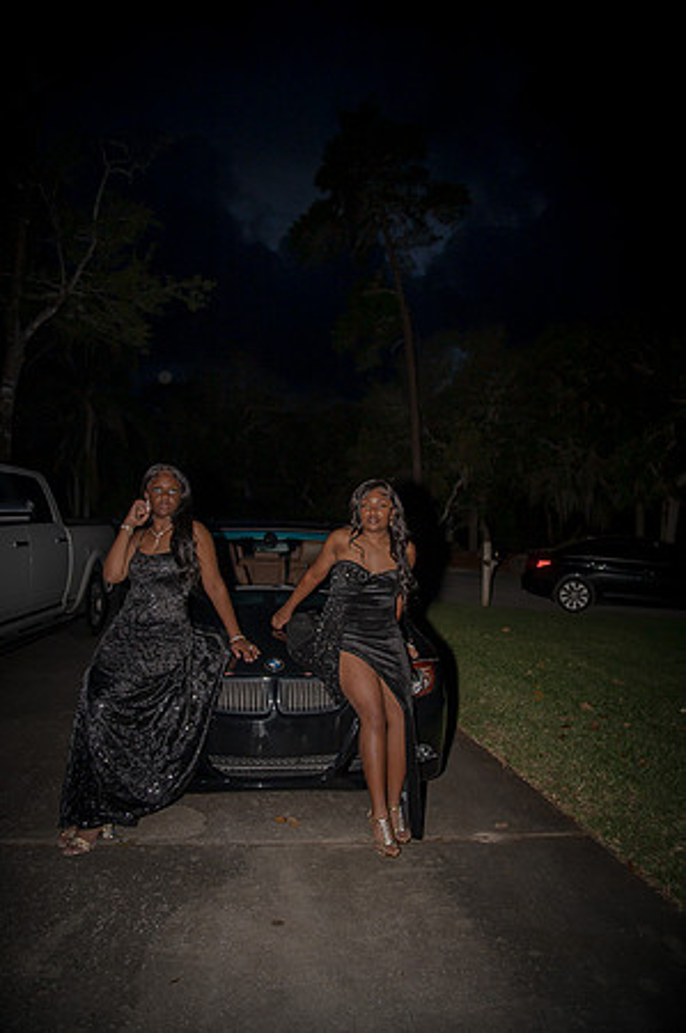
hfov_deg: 53.0
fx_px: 688
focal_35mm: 24
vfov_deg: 73.8
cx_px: 343
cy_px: 516
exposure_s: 1/160
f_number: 4
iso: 640
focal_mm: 24
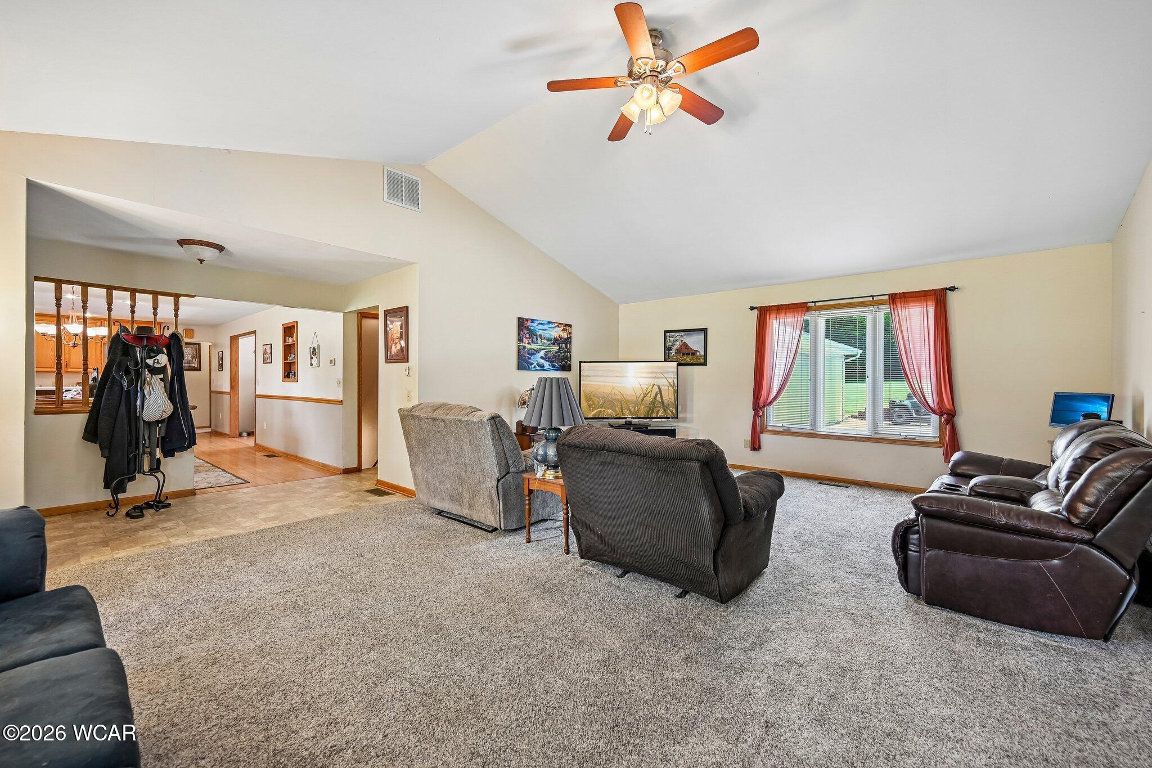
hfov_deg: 104.3
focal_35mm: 14
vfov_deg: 81.2
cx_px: 576
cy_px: 384
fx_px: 448
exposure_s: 1/15
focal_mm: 14
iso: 400
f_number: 4
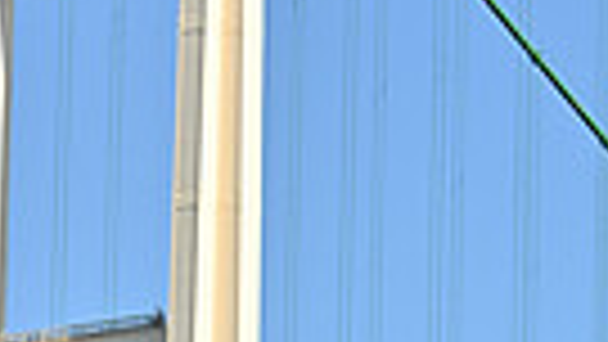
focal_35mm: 316
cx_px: 759
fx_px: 5095
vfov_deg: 3.7
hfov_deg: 6.8
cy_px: 1125
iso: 320
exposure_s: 1/1000
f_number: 7.1
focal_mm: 70
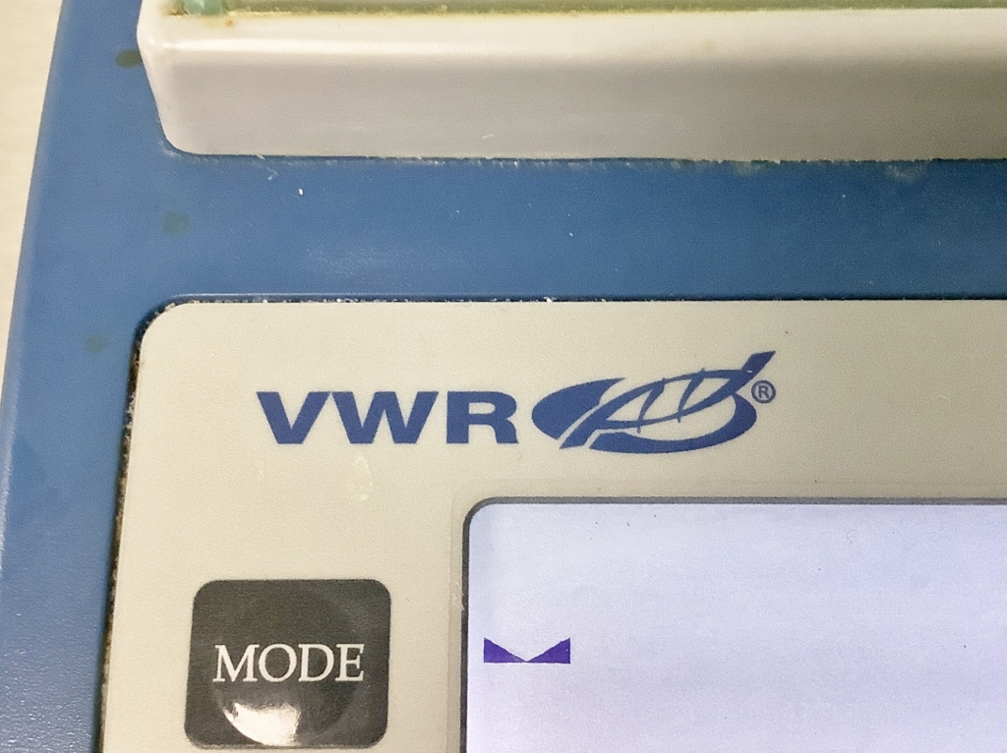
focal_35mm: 31
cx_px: 504
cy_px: 376
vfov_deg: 45.4
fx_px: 901
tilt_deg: -59.6
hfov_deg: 58.4
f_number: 2.4
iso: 320
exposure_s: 1/60
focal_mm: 3.3
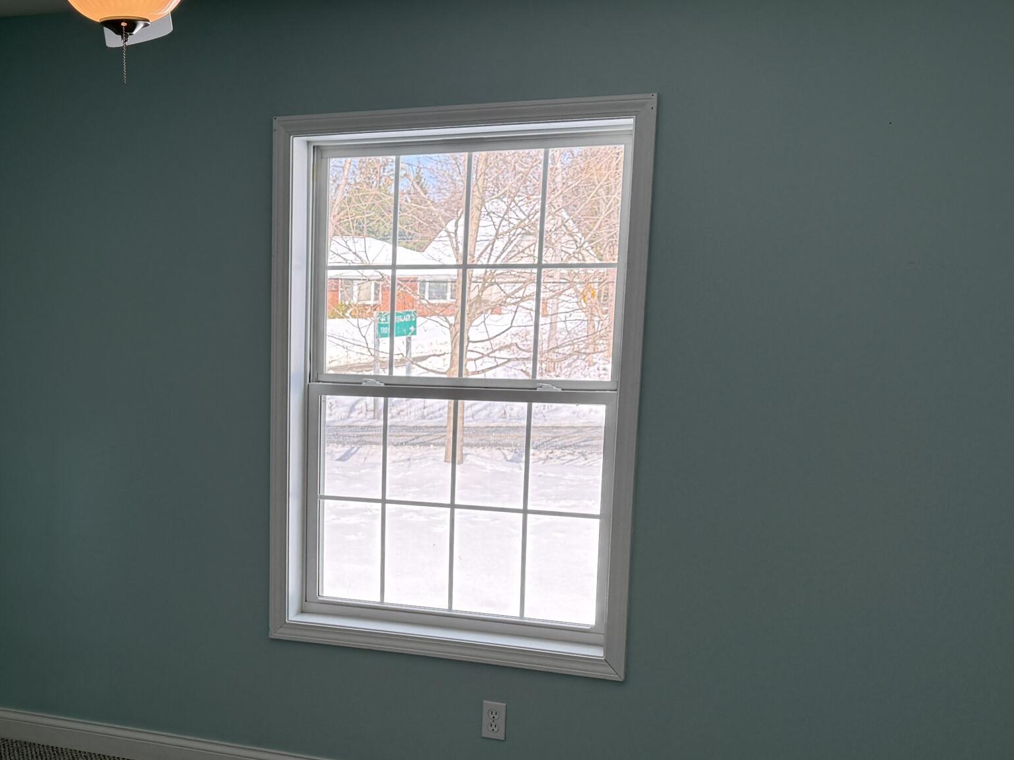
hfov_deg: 39.0
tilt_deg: -9.6
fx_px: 1377
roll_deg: -0.2
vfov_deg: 30.6
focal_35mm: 47
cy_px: 513
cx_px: 218
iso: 100
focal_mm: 6.76
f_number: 1.78
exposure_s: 1/931
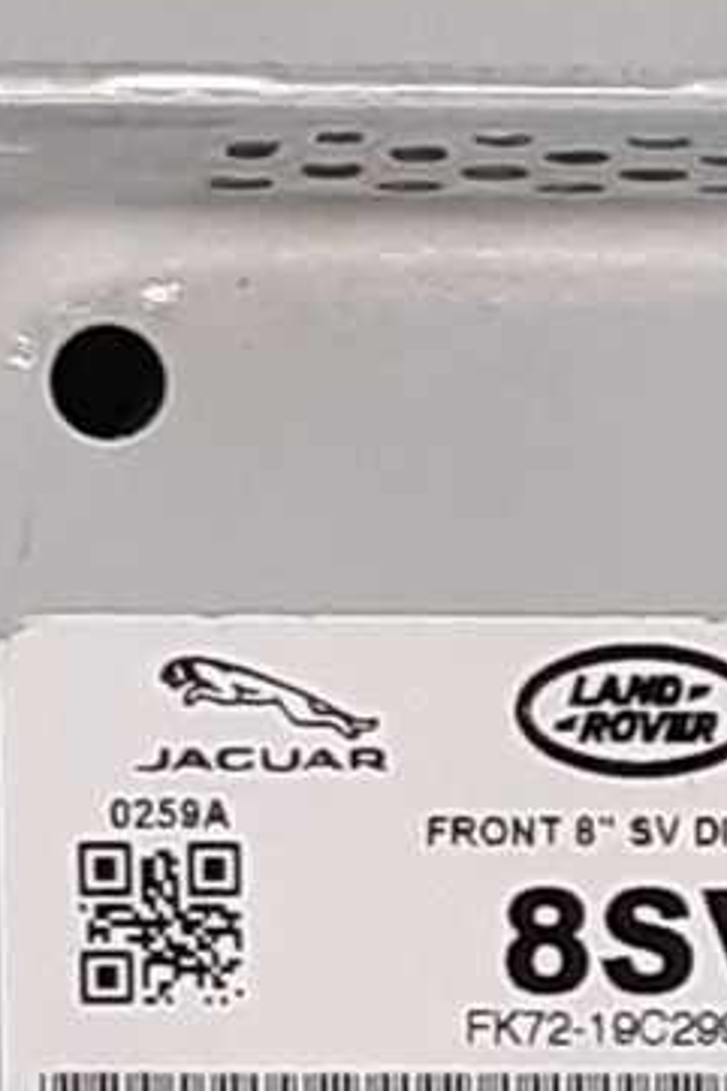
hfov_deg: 8.8
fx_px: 4639
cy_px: 1169
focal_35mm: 153
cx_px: 935
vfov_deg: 13.2
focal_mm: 3.93
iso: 125
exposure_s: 1/50
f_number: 1.7
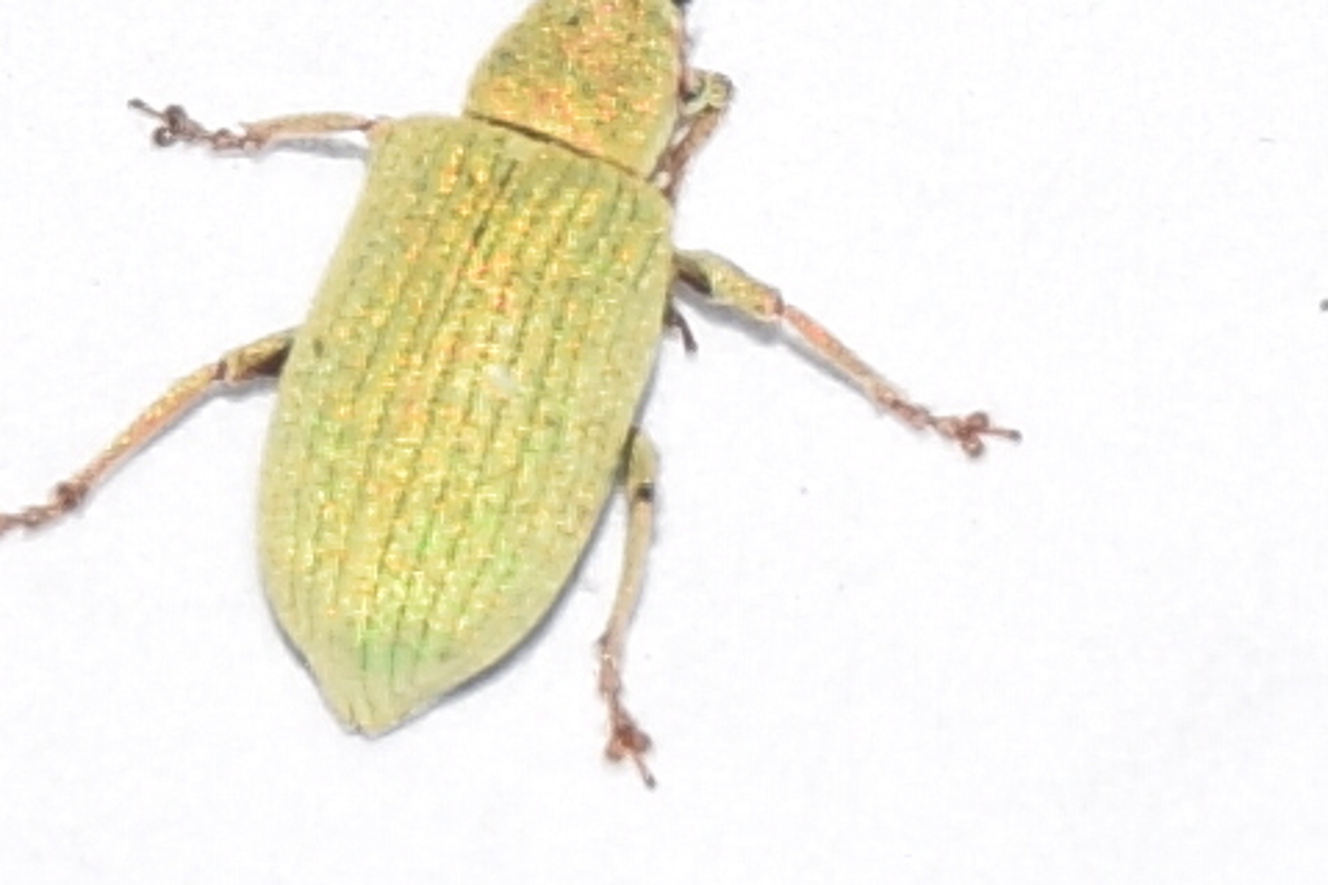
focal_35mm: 421
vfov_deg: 3.3
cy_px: 222
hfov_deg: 4.9
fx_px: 15524
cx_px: 491
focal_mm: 140
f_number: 11
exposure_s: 1/60
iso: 100
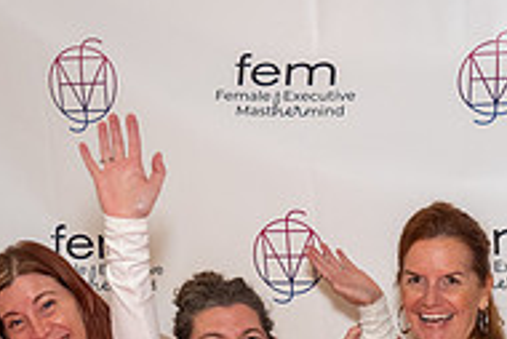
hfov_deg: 18.9
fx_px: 1508
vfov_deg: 12.3
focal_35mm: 107
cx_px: 411
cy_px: 474
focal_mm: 35
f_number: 4
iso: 3200
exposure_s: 1/60
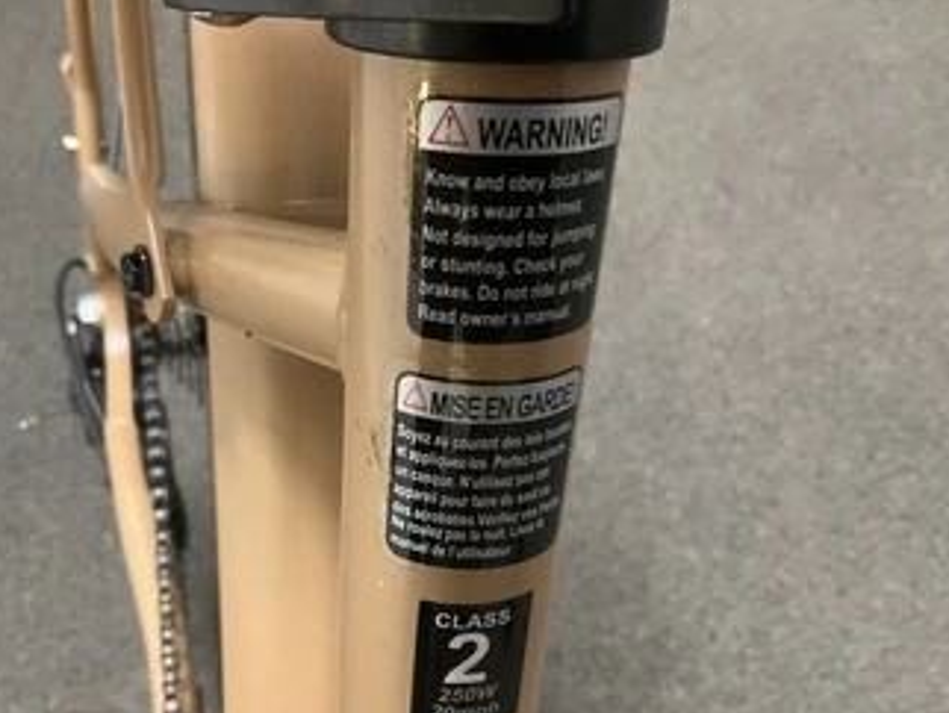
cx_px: 383
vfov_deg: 39.5
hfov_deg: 51.0
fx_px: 988
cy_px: 430
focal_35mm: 36
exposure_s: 1/30
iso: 400
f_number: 1.8
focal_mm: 3
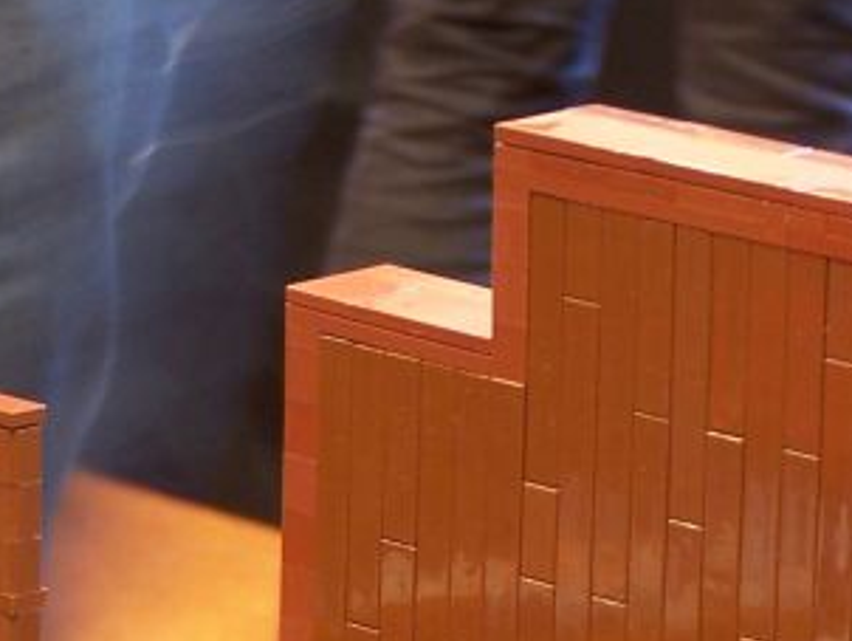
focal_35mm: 254
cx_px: 59
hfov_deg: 7.8
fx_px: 6257
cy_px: 788
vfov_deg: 5.8
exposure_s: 1/2
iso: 80
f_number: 3.2
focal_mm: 12.4
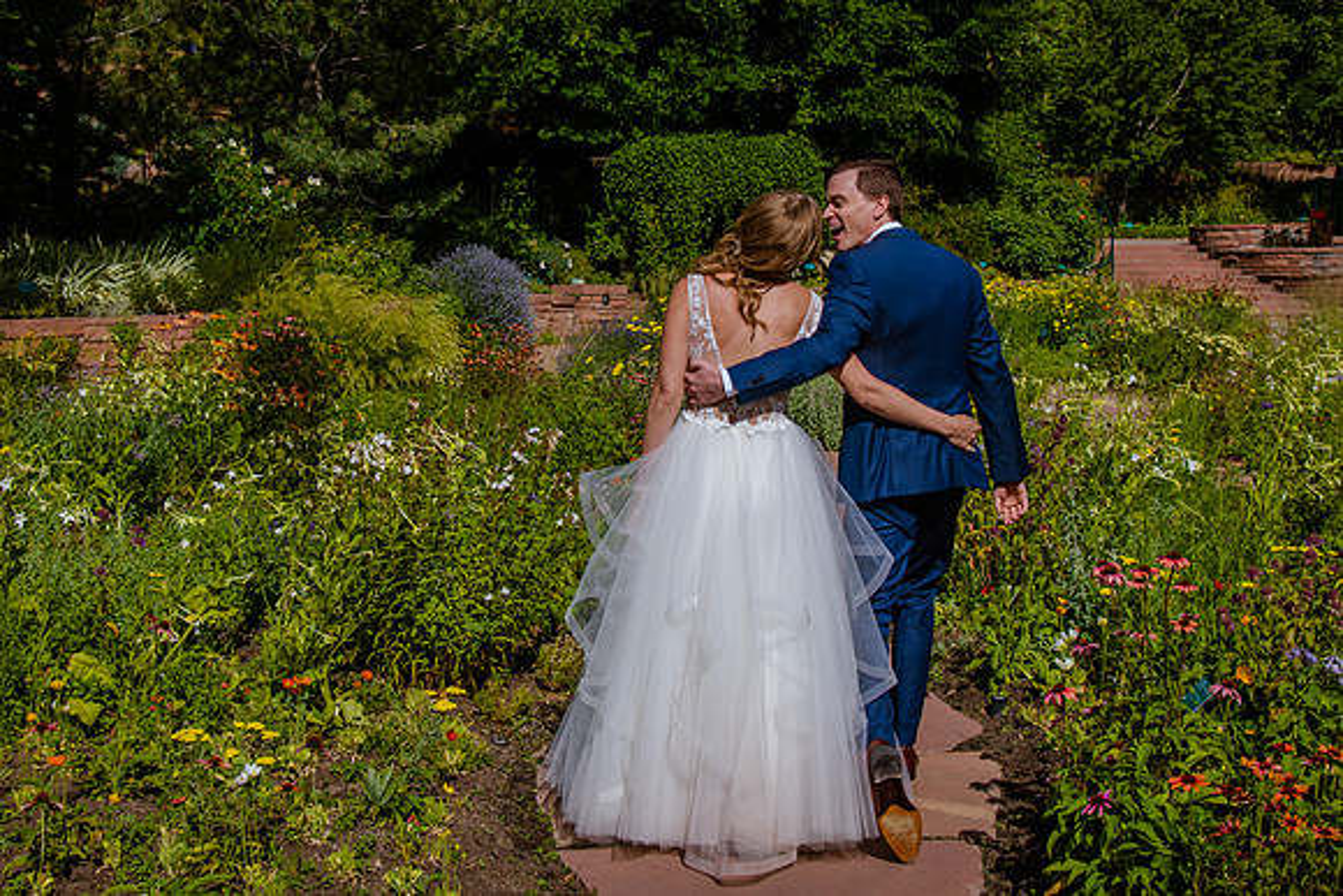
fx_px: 1890
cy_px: 321
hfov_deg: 39.1
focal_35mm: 51
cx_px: 621
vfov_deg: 26.6
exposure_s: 1/640
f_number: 8
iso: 200
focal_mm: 38
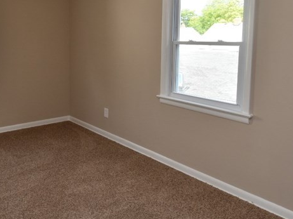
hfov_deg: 51.3
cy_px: 65
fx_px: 288
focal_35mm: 34
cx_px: 67
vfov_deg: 41.0
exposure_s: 1/125
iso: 320
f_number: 5.6
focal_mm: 10
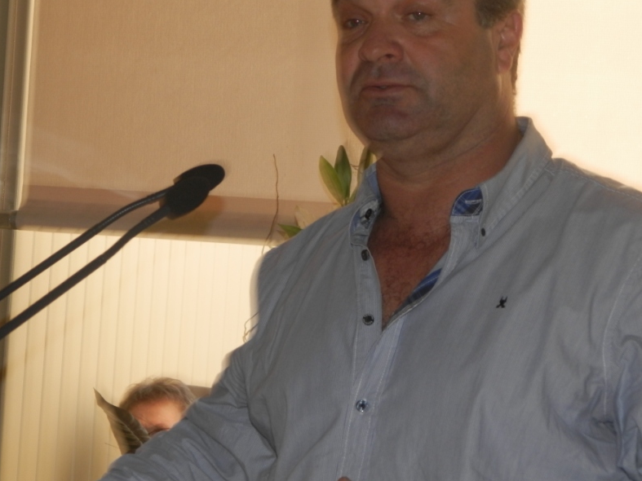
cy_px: 191
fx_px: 2559
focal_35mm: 138
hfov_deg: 14.3
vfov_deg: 10.7
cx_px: 271
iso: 100
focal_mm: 19
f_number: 4.5
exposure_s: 1/50
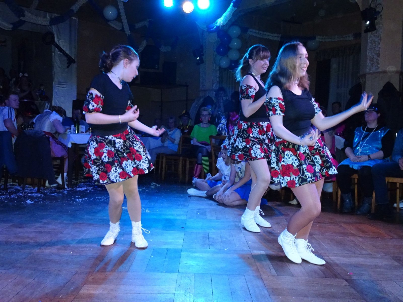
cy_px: 151
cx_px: 202
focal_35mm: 32
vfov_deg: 44.2
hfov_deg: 56.8
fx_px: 373
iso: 800
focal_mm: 5.43
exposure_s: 1/125
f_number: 4
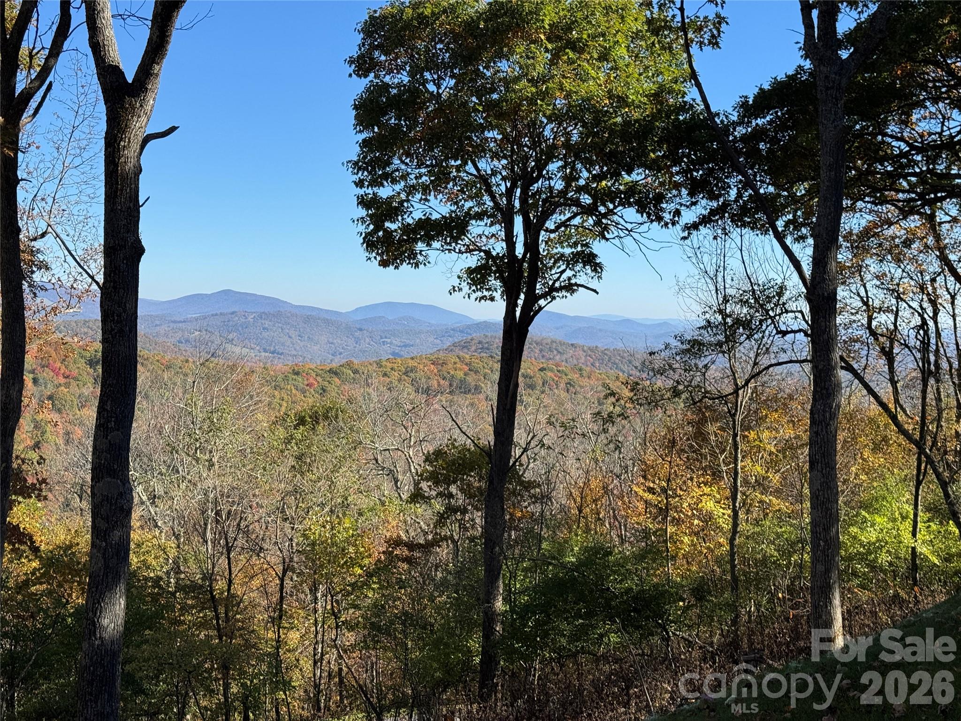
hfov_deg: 39.7
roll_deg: -1.7
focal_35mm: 48
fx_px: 1333
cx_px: 480
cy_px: 360
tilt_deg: -2.5
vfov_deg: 30.3
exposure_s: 1/3257
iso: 64
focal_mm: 6.76
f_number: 1.78
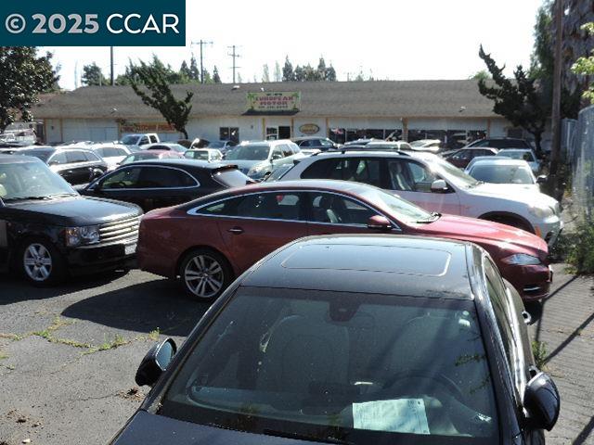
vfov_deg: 36.0
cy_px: 222
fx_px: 686
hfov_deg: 46.8
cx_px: 297
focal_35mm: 40
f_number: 3.3
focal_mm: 7.1
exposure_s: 1/400
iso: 80
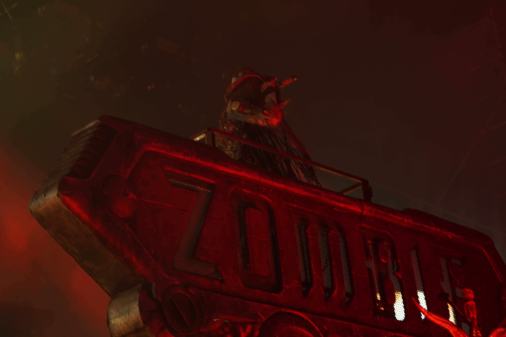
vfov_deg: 13.0
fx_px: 1476
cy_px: 168
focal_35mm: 105
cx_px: 253
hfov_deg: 19.5
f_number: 4
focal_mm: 105
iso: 800
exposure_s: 1/125
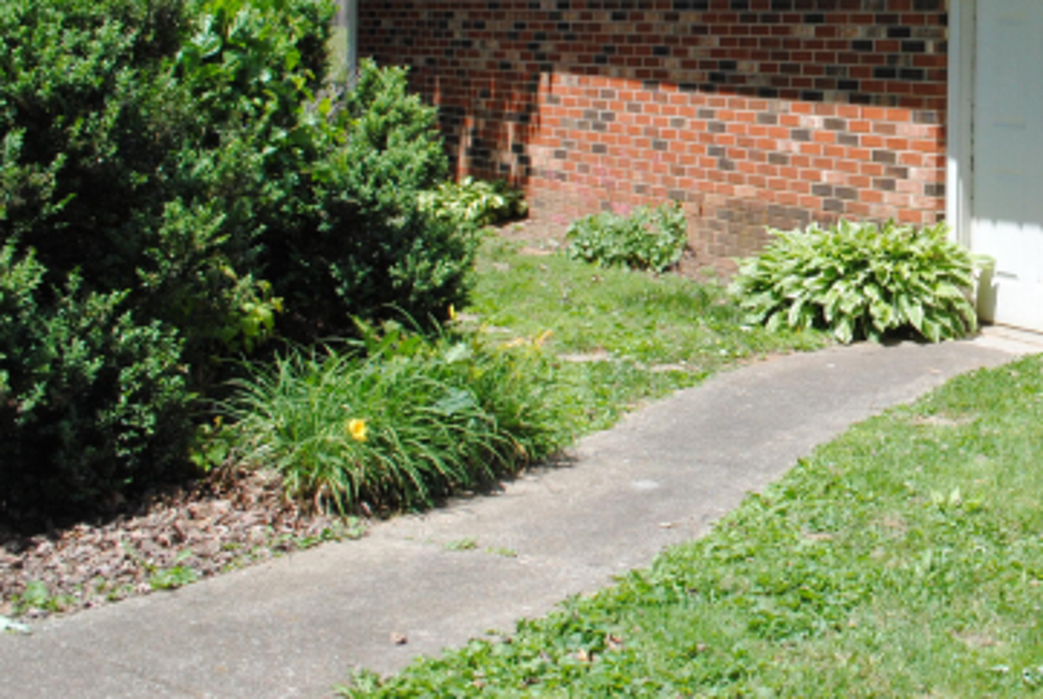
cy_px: 12
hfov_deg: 30.4
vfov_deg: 21.3
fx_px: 1799
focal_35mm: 62
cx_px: 1001
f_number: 10
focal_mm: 20
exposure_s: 1/400
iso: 400
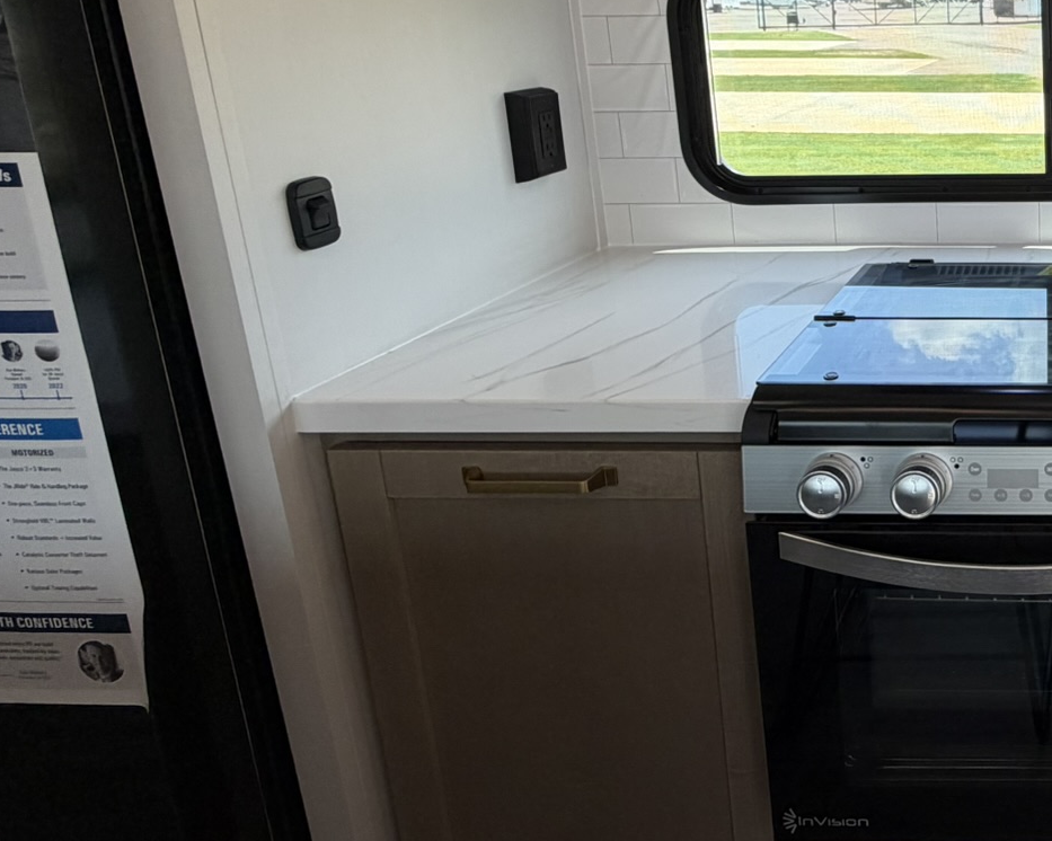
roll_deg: +0.4
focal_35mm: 30
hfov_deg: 45.9
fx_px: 934
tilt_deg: -12.5
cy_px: 183
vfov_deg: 46.3
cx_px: 1124
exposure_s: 1/121
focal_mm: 2.22
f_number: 2.2
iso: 80
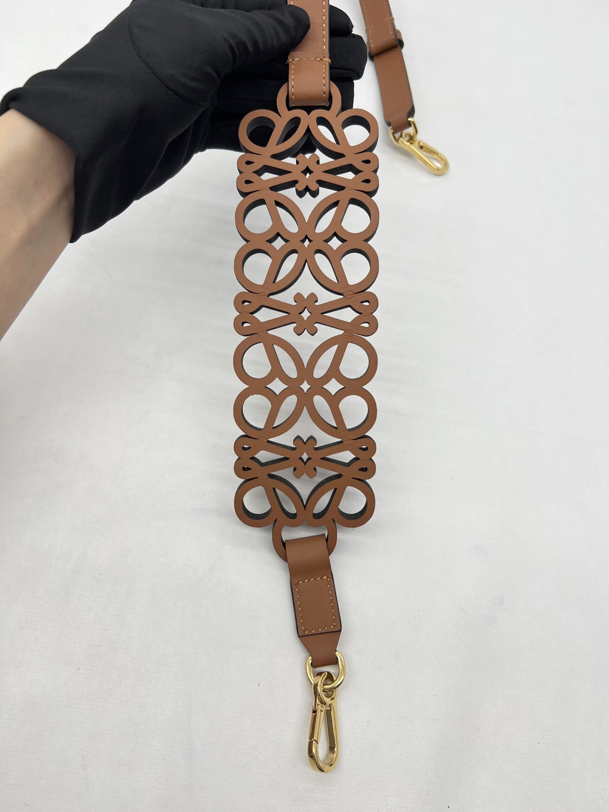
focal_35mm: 26
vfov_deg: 67.3
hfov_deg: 53.1
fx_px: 610
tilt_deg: -64.0
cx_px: 304
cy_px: 406
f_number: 1.5
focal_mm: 5.7
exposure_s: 1/205
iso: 40
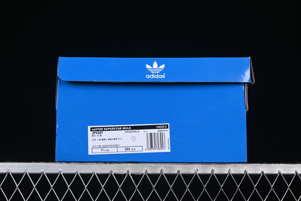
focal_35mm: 75
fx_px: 627
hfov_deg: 27.0
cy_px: 100
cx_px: 150
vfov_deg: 18.2
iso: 160
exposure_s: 1/80
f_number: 8
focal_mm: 50
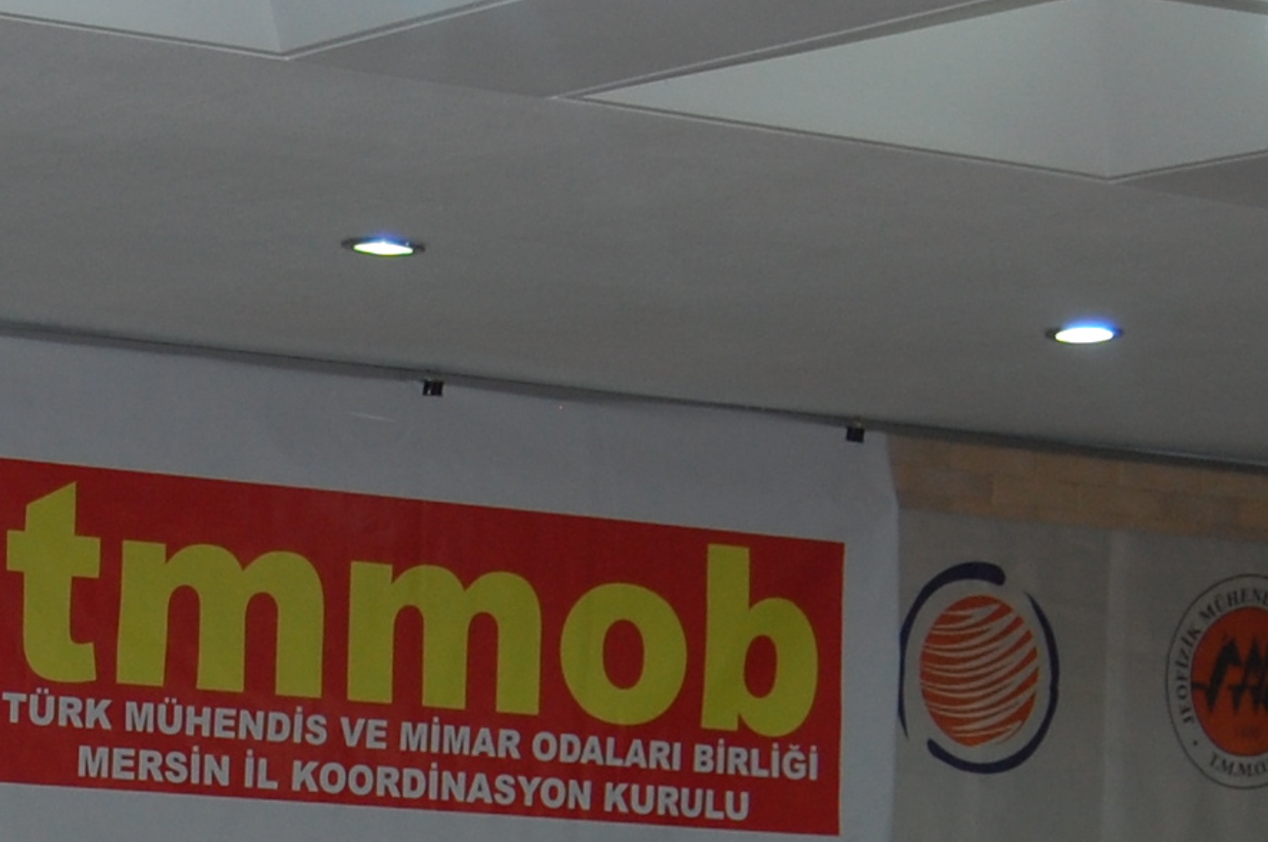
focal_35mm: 153
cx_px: -69
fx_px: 5383
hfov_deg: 13.2
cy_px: 1117
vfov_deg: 8.8
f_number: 4.2
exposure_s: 1/60
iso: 400
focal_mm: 30
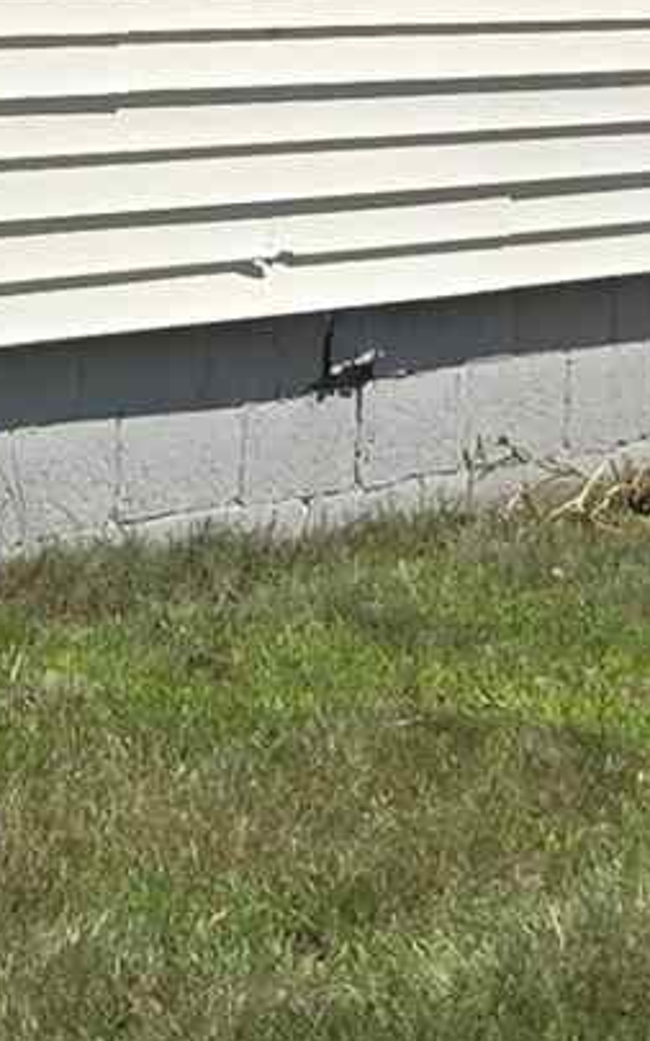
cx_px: 5
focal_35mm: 185
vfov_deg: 10.9
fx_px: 5245
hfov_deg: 7.1
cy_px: -589
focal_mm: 5.4
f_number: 1.8
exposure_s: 1/2314
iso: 25
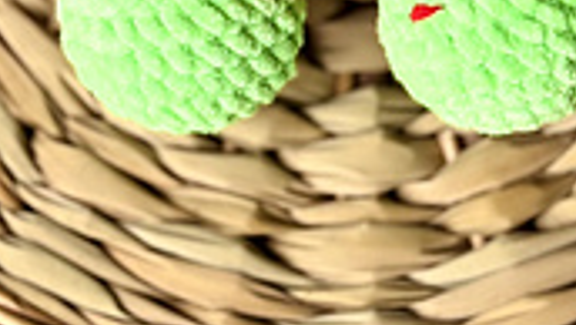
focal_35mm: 152
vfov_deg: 7.9
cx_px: 213
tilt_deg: -80.9
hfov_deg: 14.1
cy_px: -90
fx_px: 2323
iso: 80
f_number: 1.78
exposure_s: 1/121
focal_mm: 6.76
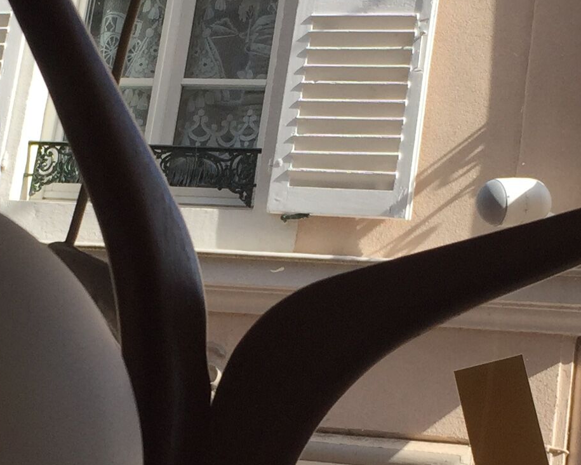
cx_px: 179
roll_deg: -7.7
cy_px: 269
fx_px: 1737
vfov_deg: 15.2
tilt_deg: +16.7
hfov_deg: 18.9
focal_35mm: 101
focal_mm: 4.15
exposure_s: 1/1163
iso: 32
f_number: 2.2
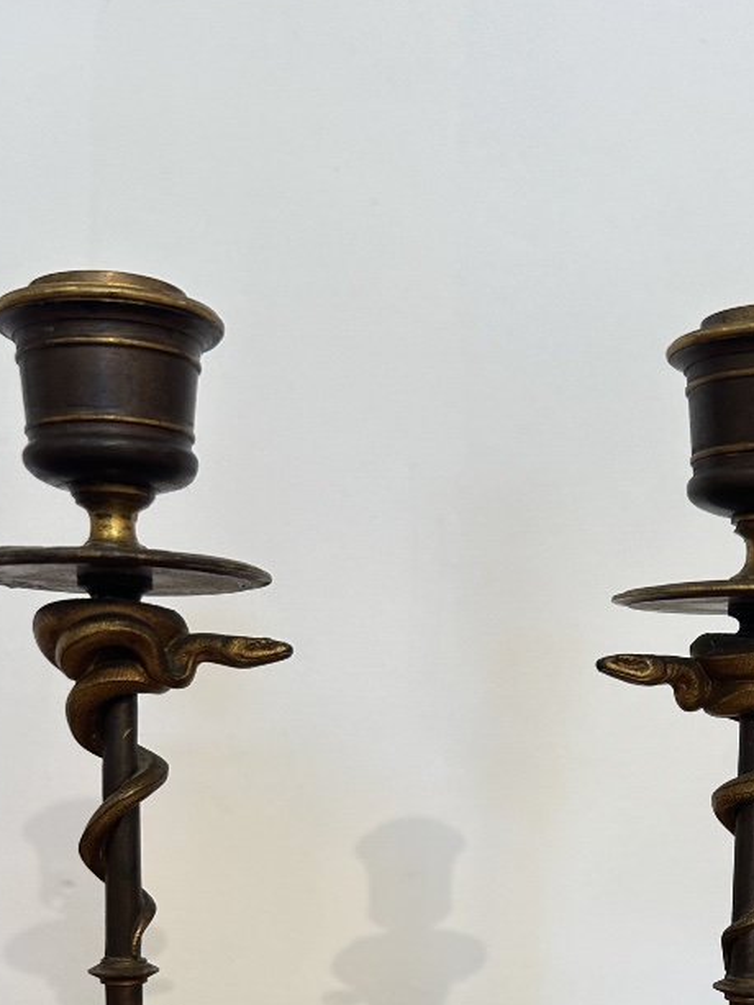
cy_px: 913
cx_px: 451
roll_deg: -1.8
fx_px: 1365
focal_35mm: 47
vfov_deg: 37.6
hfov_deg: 30.8
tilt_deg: -7.4
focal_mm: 6.86
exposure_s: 1/100
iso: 125
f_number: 1.78
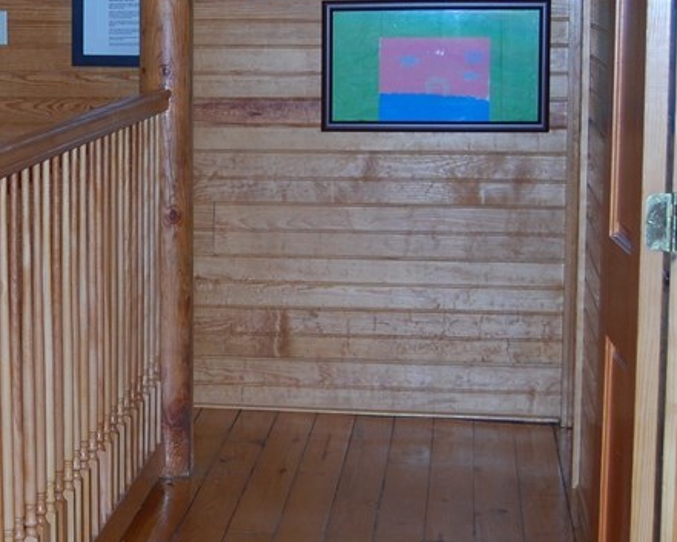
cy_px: 220
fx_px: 2084
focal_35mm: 104
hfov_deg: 17.9
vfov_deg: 14.8
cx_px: -28
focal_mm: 30
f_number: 4.2
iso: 400
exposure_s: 1/60
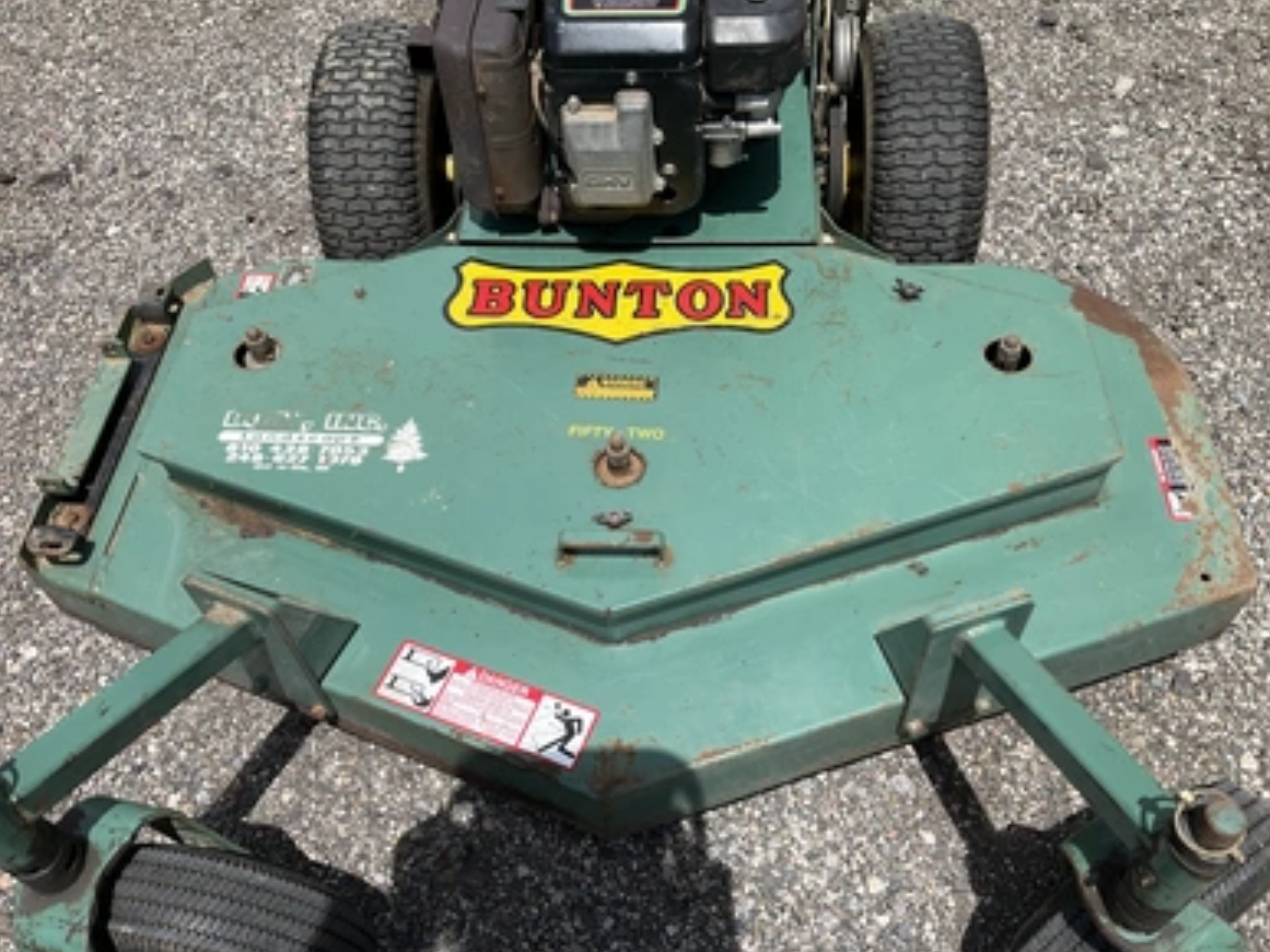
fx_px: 1100
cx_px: 653
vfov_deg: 46.8
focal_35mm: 30
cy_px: 469
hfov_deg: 60.0
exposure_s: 1/2427
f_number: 1.8
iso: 25
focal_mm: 3
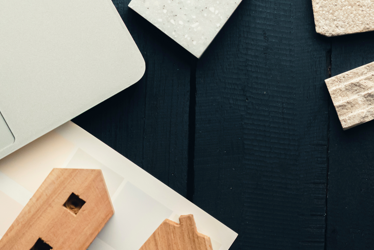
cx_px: 204
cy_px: 191
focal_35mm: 221
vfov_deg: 6.2
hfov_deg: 9.3
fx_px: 2296
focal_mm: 85
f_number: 4.5
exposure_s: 1/250
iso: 1250
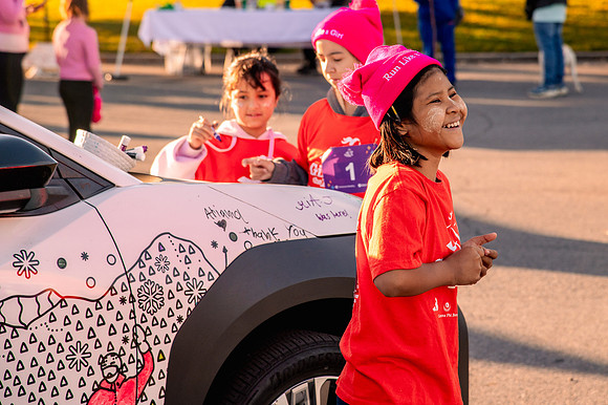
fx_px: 2441
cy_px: 161
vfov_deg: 9.5
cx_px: 366
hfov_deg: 14.2
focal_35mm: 145
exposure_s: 1/640
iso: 800
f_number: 6.3
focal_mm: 120
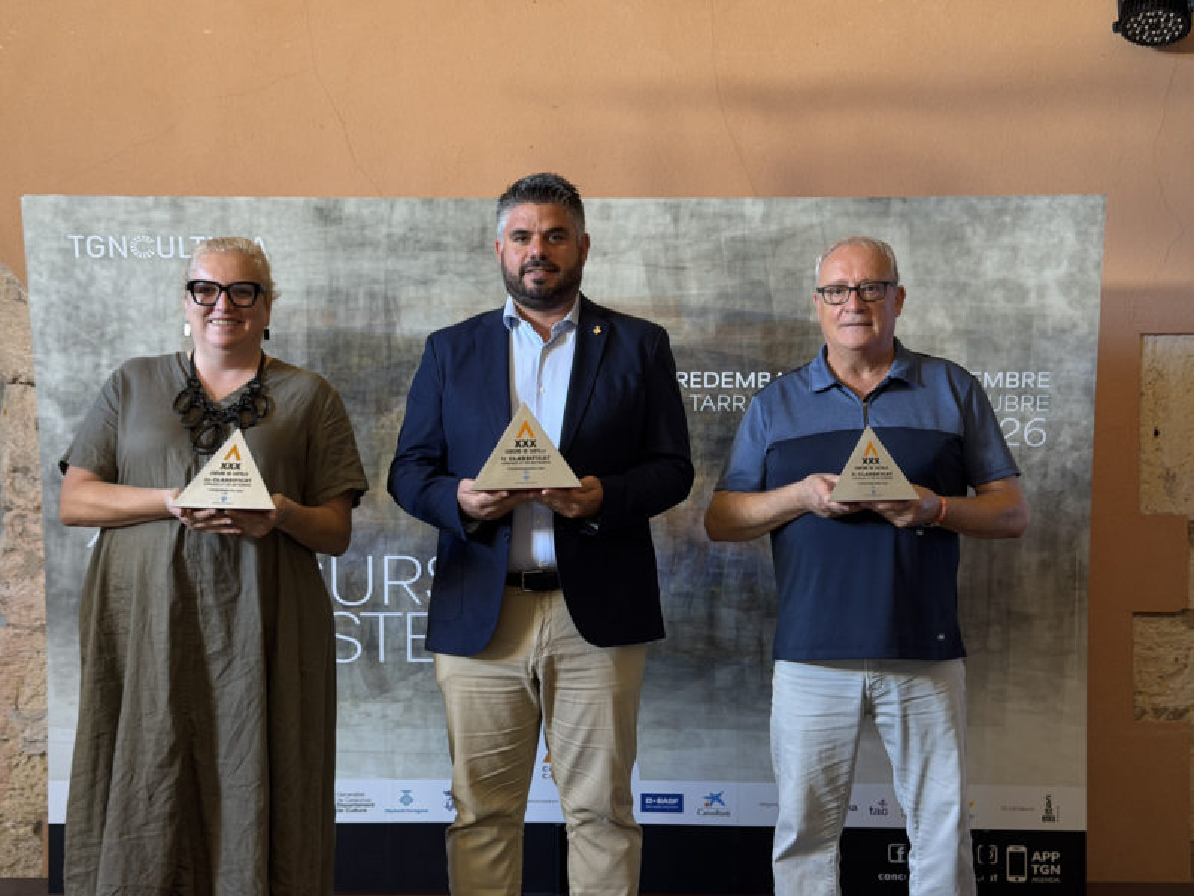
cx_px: 597
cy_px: 448
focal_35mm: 48
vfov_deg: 30.3
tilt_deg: +1.0
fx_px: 1656
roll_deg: +0.3
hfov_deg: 39.7
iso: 250
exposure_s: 1/50
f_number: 1.78
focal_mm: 6.76
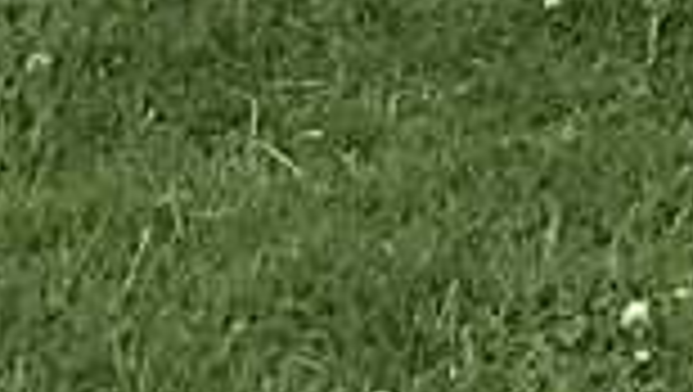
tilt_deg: +2.9
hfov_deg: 6.0
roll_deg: -3.9
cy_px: -2568
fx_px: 5831
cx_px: 2524
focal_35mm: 317
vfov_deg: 3.1
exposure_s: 1/2336
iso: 20
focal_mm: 3.99
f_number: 1.8
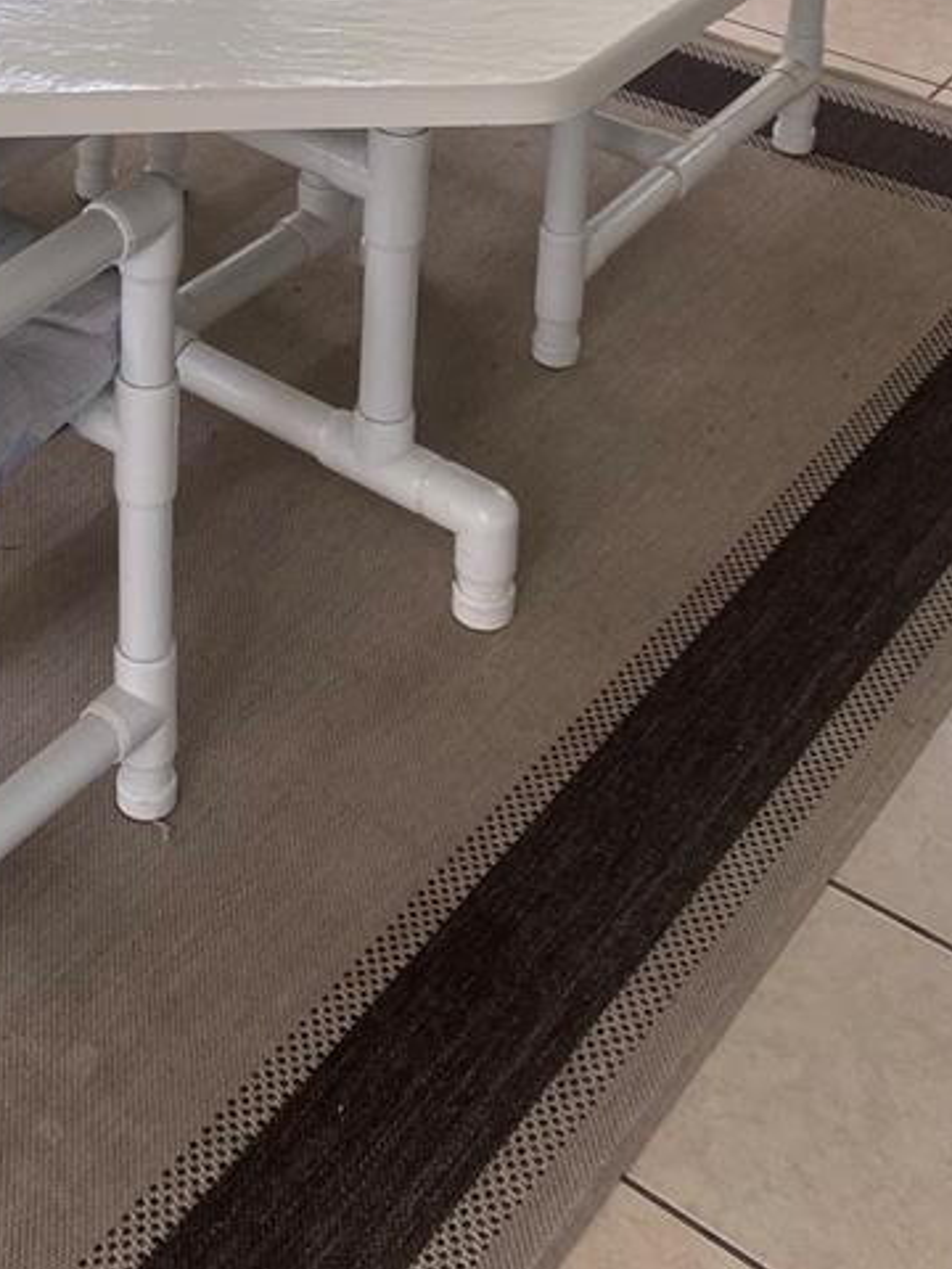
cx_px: 180
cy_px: -190
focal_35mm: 65
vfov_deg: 26.9
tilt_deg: -22.3
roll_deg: +0.6
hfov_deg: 22.3
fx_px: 2383
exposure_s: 1/122
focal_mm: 4.25
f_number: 1.8
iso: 40
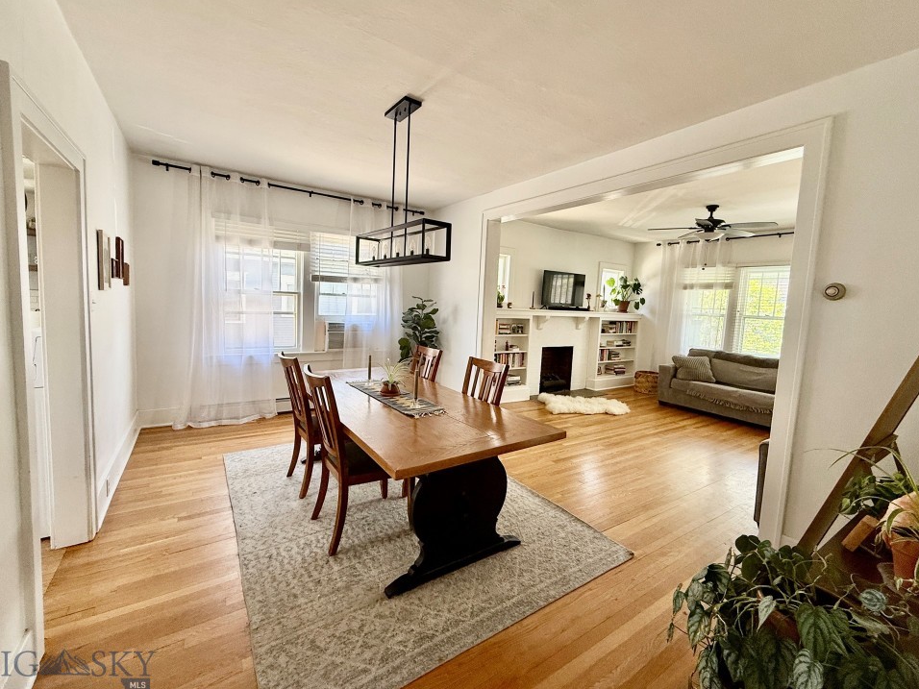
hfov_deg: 98.2
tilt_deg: -5.0
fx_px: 398
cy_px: 336
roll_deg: -2.4
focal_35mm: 15
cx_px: 461
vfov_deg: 81.7
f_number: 2.2
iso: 160
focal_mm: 2.22
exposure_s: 1/99
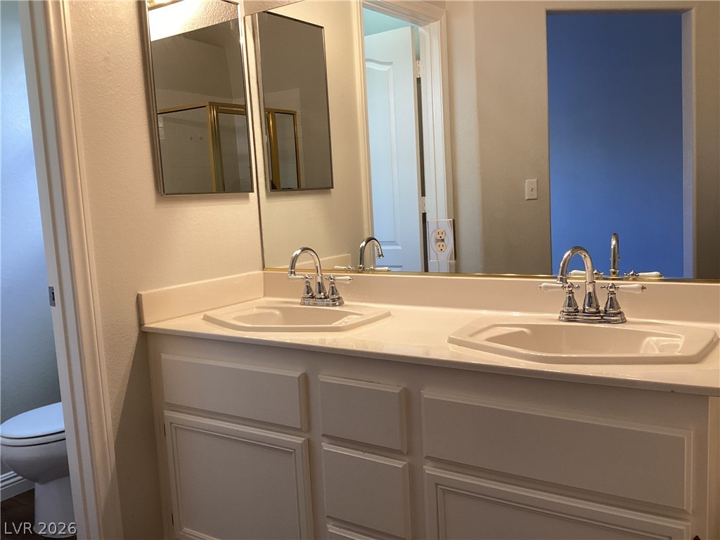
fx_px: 645
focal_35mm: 31
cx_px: 360
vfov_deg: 45.4
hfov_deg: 58.4
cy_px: 270
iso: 100
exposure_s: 1/50
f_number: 2.4
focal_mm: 3.3
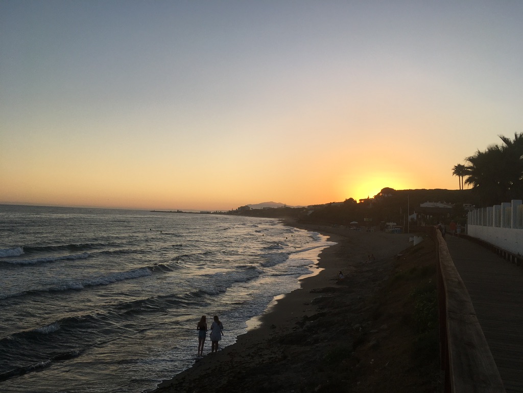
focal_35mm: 29
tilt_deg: +2.7
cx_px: 262
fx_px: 438
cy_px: 196
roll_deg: -2.7
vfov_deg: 48.2
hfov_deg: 61.7
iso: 25
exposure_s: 1/674
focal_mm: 4.15
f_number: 2.2
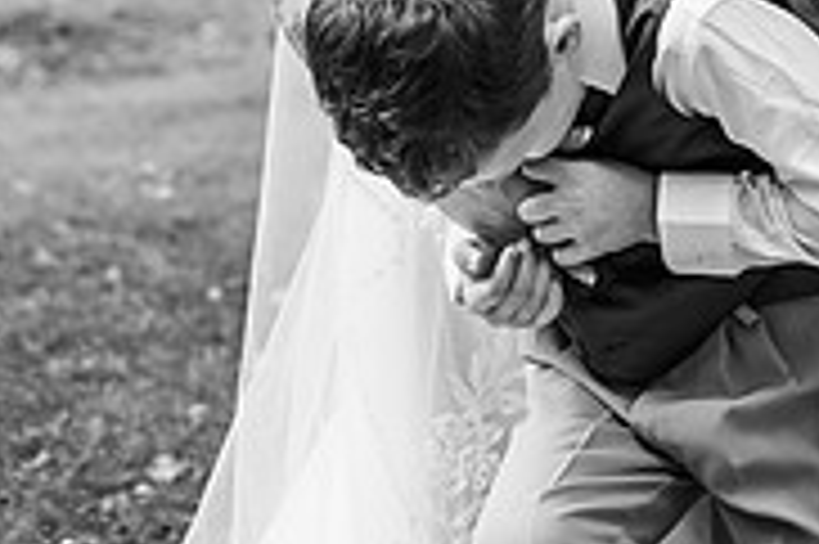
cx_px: 749
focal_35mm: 163
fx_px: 3705
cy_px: -196
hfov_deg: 12.5
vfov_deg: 8.3
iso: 200
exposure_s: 1/400
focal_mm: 46
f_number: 2.8
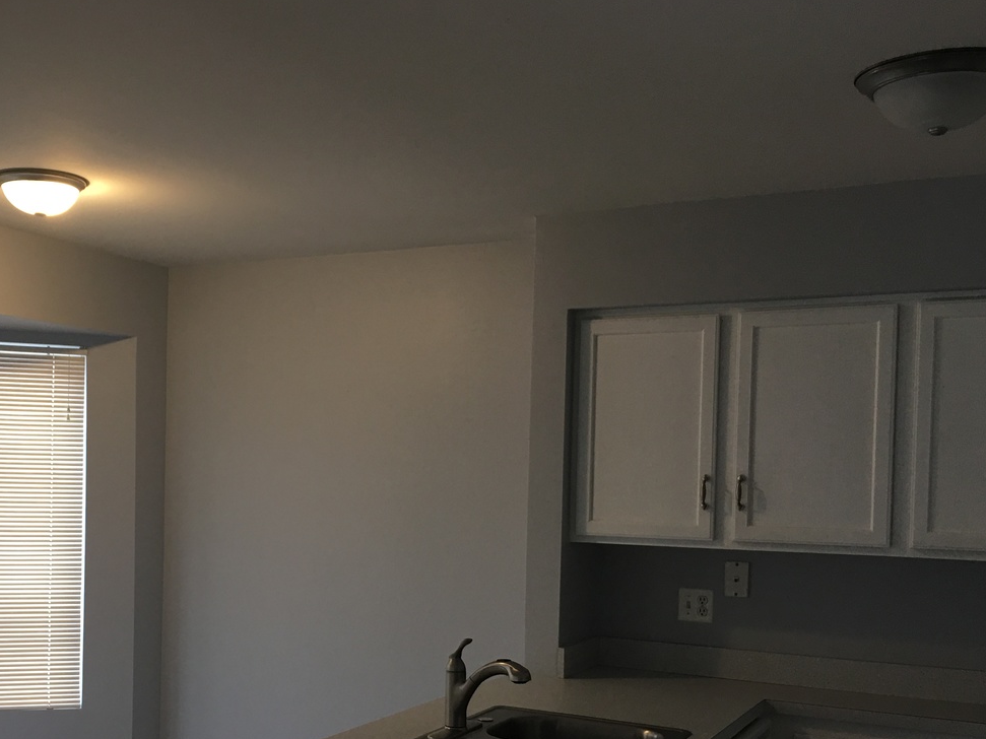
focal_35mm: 43
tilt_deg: -0.3
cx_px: 335
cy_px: 519
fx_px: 1225
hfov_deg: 43.3
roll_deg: -1.0
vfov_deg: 33.2
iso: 25
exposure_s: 1/15
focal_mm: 4.15
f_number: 2.2
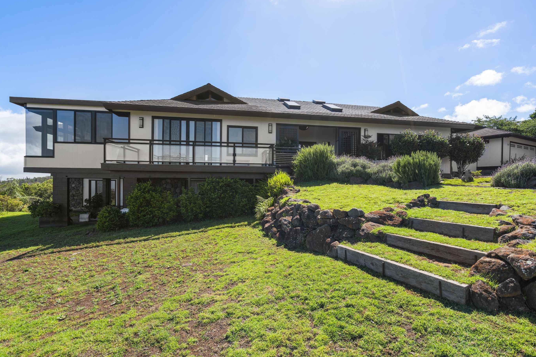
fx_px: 268
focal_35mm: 18
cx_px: 284
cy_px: 184
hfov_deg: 89.9
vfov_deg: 67.4
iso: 100
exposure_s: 1/160
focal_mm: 16
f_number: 8
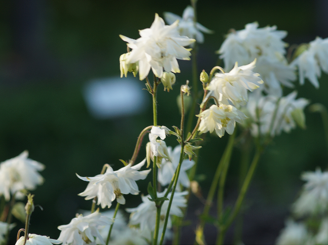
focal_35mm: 163
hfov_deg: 12.1
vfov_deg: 9.1
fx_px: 1544
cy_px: 123
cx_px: 174
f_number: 4.5
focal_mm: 100
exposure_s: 1/200
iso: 100
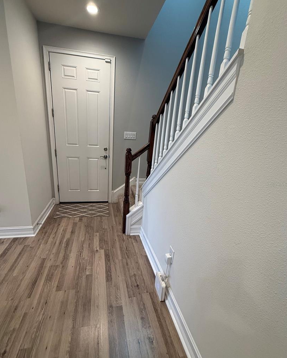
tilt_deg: -16.3
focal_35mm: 16
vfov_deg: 93.1
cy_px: 184
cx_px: 133
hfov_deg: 80.3
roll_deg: -3.2
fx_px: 170
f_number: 2.2
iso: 320
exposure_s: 1/120
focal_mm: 2.22
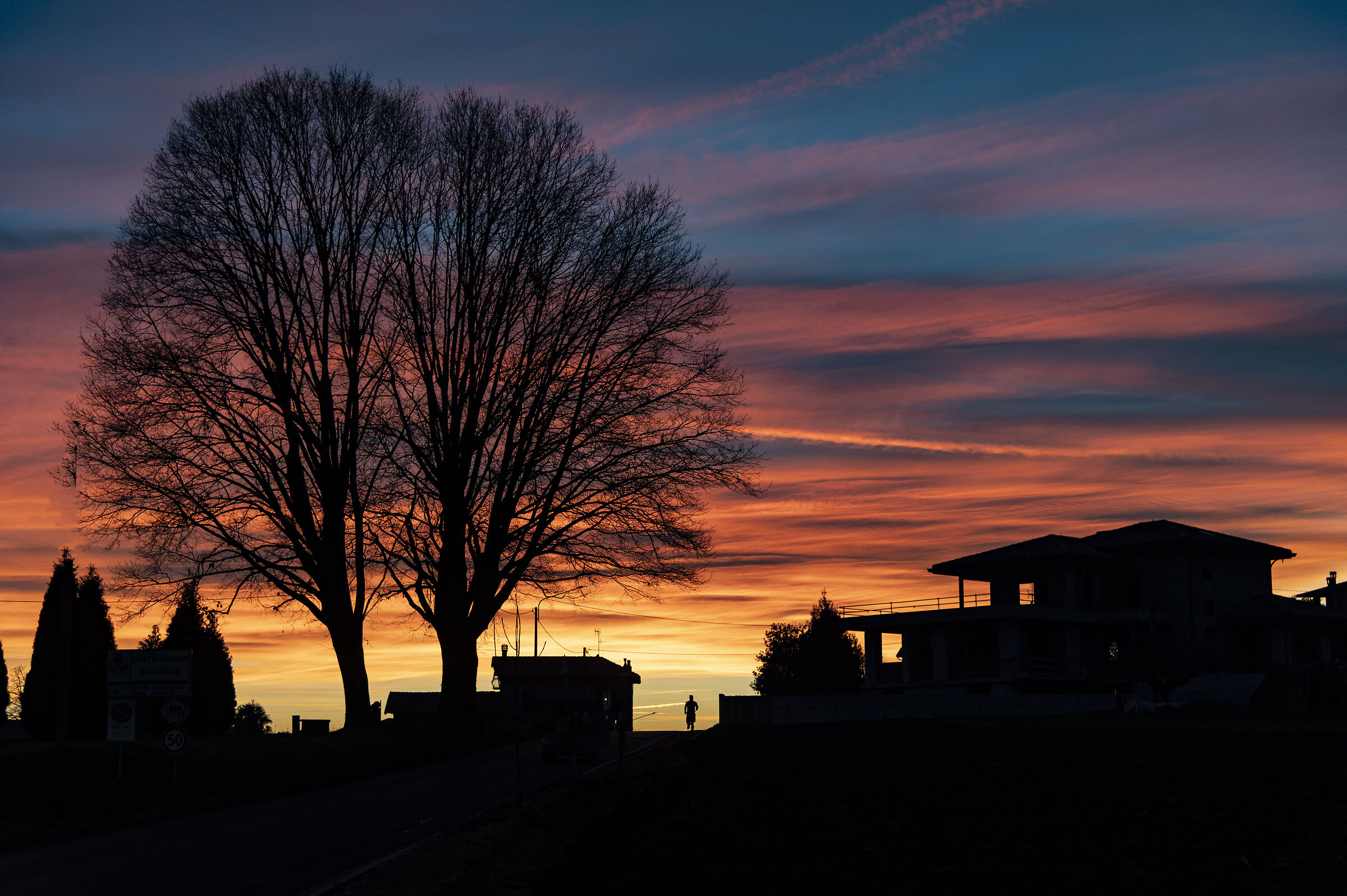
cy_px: 448
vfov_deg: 26.0
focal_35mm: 52
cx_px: 674
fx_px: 1944
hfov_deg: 38.2
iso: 640
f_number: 4
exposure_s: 1/250
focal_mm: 52
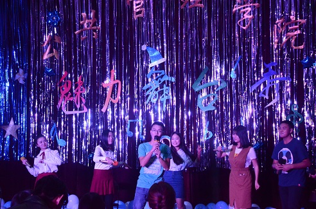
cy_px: 104
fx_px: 525
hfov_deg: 33.5
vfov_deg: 22.5
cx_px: 158
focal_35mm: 60
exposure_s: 1/500
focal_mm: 40
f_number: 5.6
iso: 6400
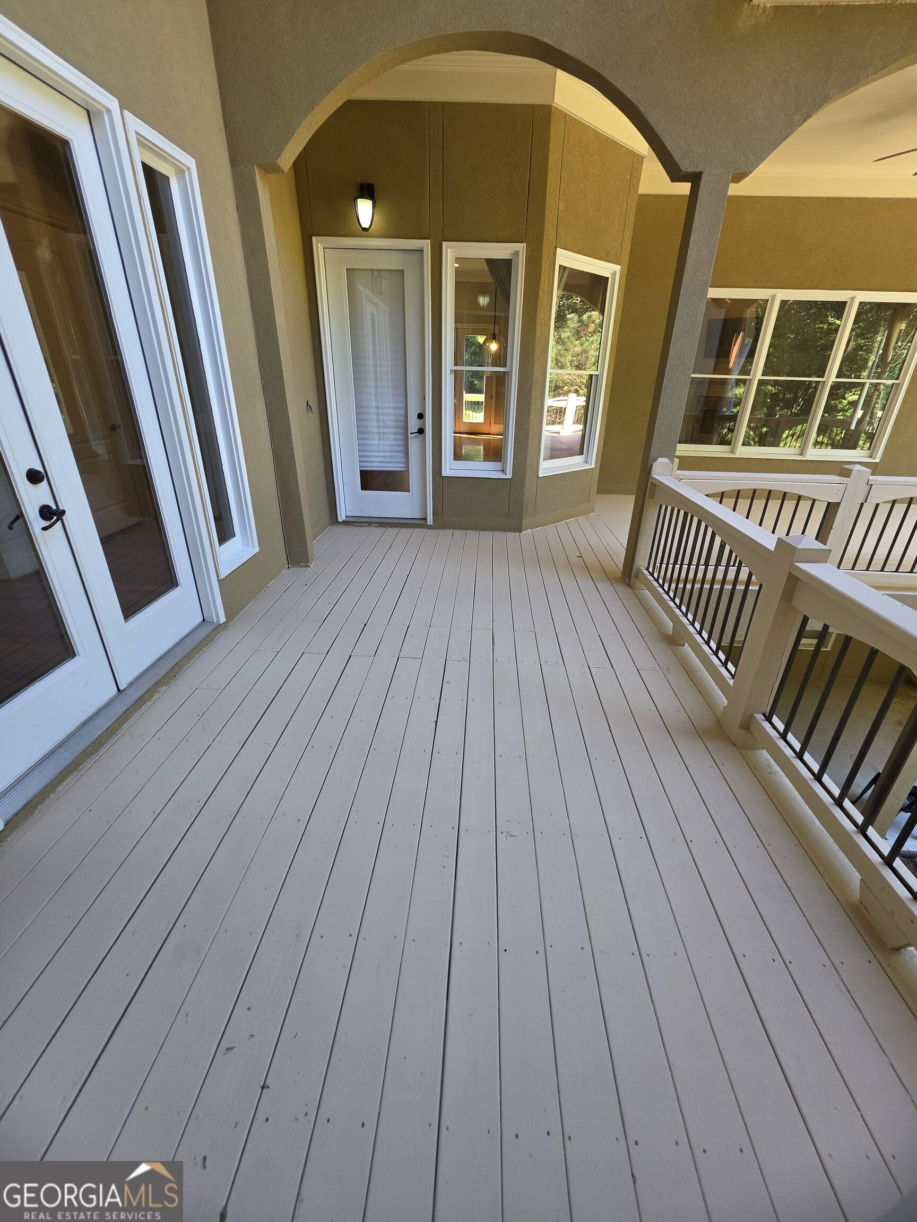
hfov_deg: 89.9
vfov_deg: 106.2
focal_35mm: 13
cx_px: 458
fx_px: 459
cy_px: 611
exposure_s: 1/120
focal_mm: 2.2
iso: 80
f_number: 1.9
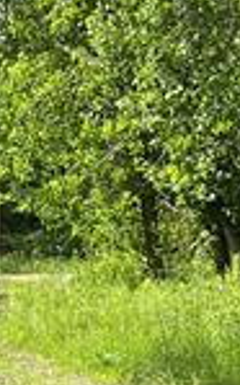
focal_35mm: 142
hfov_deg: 9.2
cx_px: -5
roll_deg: +3.3
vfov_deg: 14.5
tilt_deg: +7.9
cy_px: 3
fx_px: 1488
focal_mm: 5.7
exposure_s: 1/2571
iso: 50
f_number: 1.5
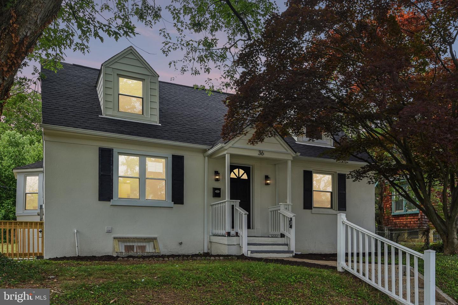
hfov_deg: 65.5
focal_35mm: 28
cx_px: 229
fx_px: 356
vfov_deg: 46.4
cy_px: 152
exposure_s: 1/125
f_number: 8
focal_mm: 28
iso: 400
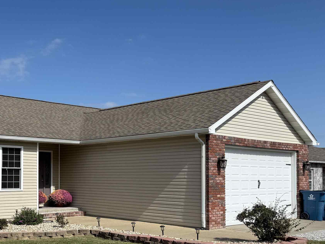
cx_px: 37
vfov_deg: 32.6
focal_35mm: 44
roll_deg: +0.0
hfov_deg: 40.0
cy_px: 164
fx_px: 413
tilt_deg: +2.4
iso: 80
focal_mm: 6.76
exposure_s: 1/6711
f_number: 1.78
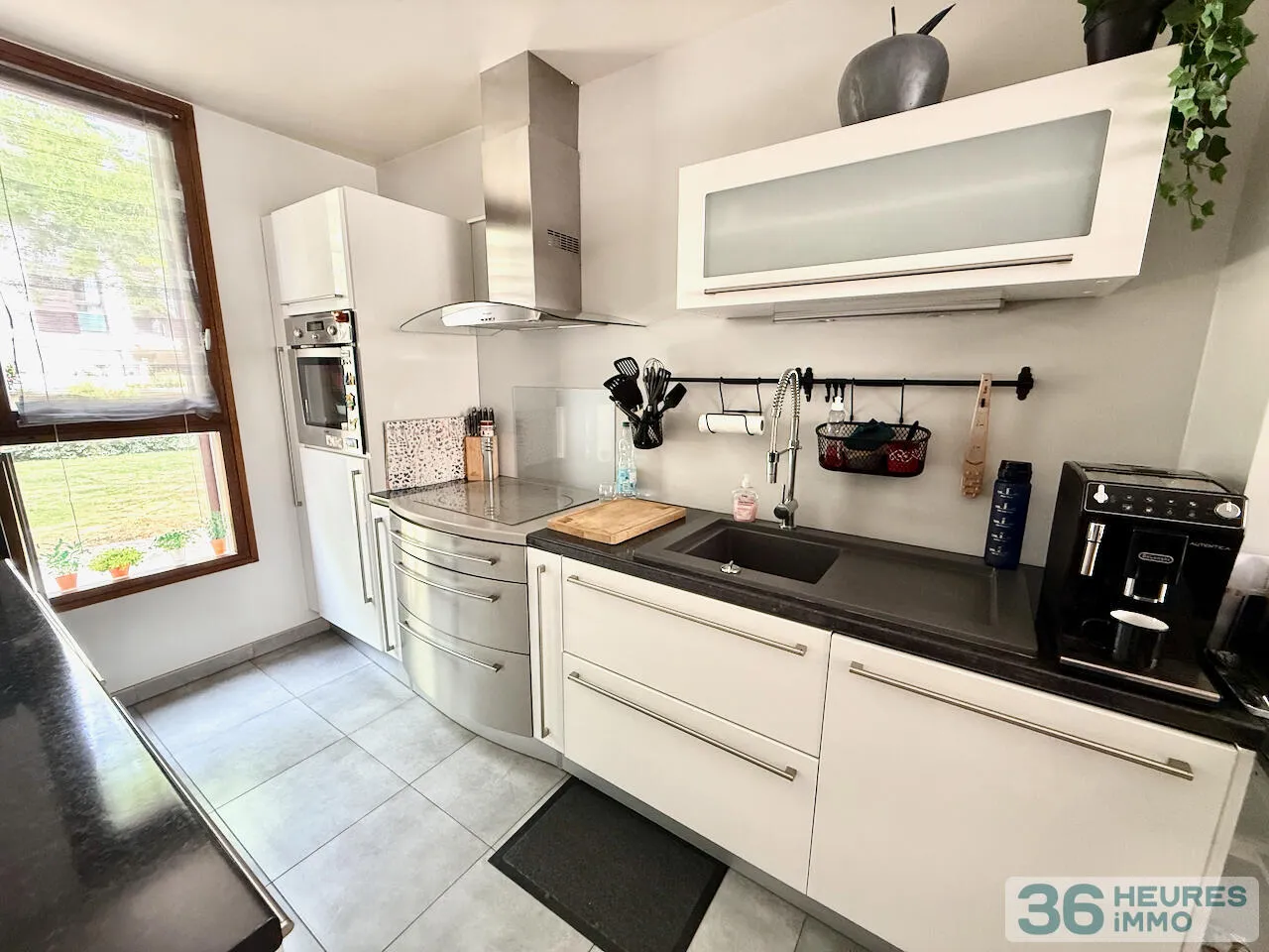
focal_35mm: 14
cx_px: 634
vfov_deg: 85.7
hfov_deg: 102.1
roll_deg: -0.6
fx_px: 513
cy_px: 476
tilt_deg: -11.5
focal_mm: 2.22
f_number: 2.2
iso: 320
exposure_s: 1/71
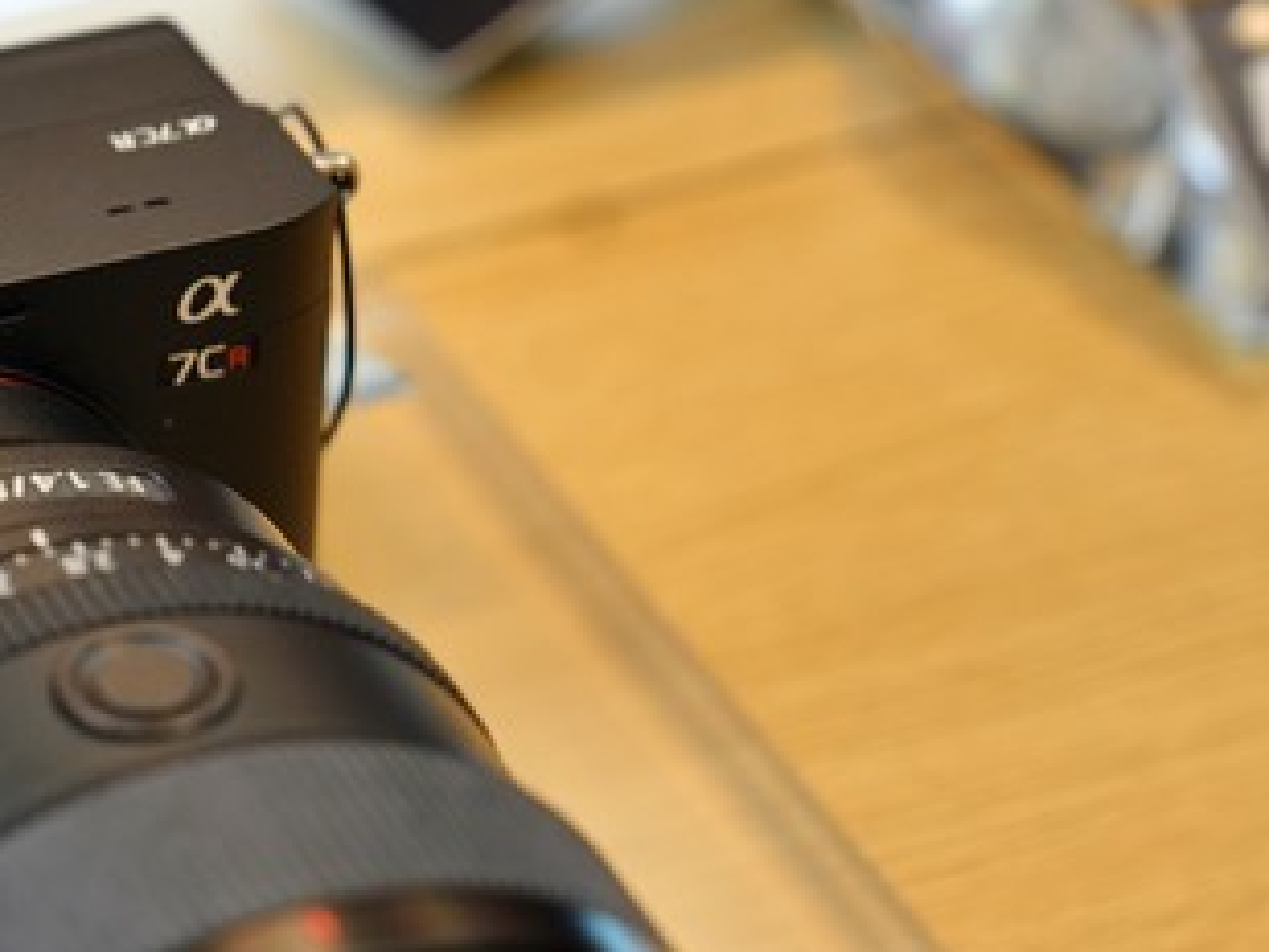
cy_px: 993
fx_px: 4364
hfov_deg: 16.0
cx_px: -181
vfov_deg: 12.3
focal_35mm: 119
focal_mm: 49
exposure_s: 1/160
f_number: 4
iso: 1250
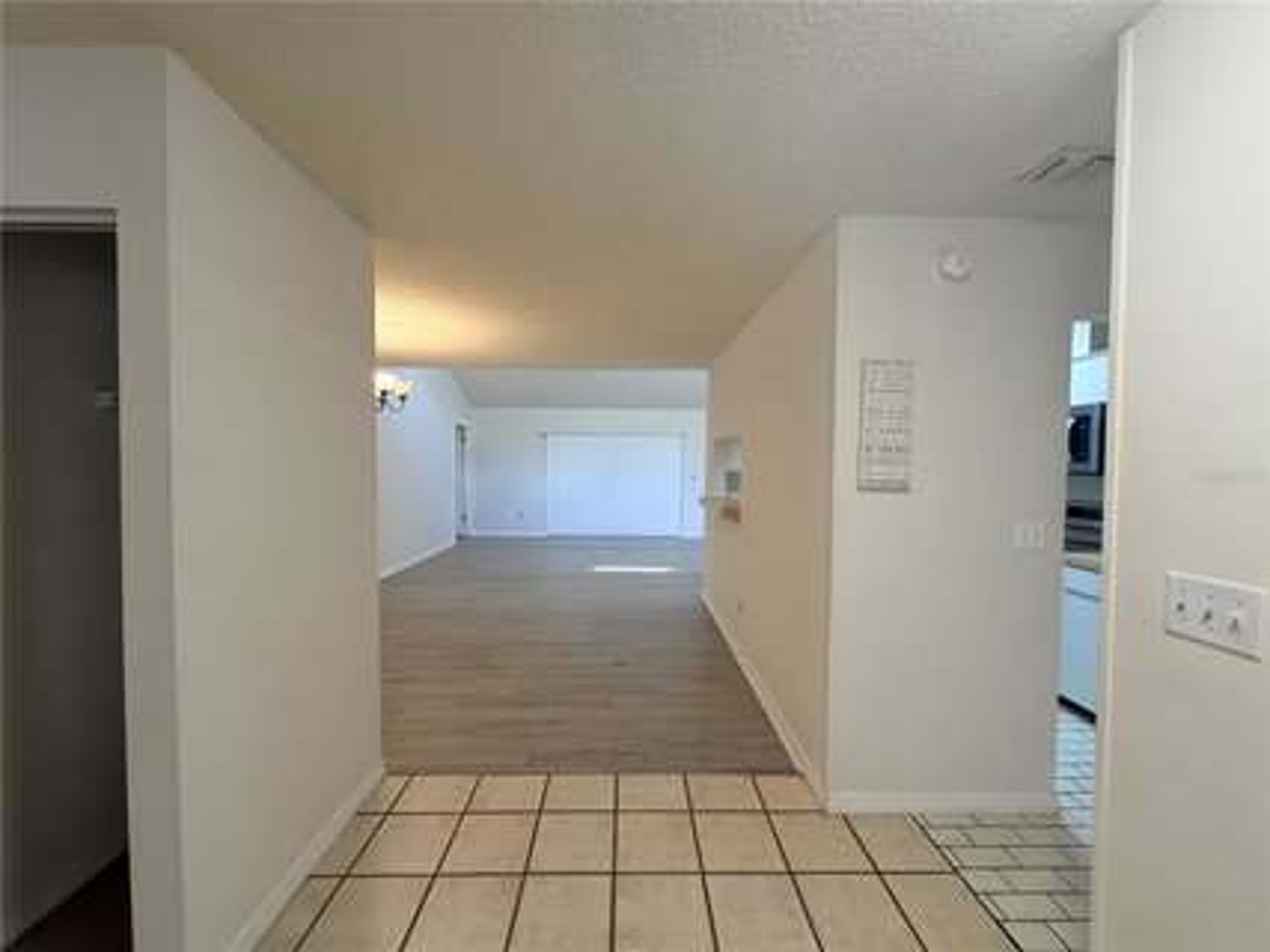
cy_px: 476
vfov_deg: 85.6
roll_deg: -0.6
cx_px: 635
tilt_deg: -1.3
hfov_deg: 102.1
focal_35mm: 14
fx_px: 513
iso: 320
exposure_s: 1/120
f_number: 2.2
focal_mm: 2.22
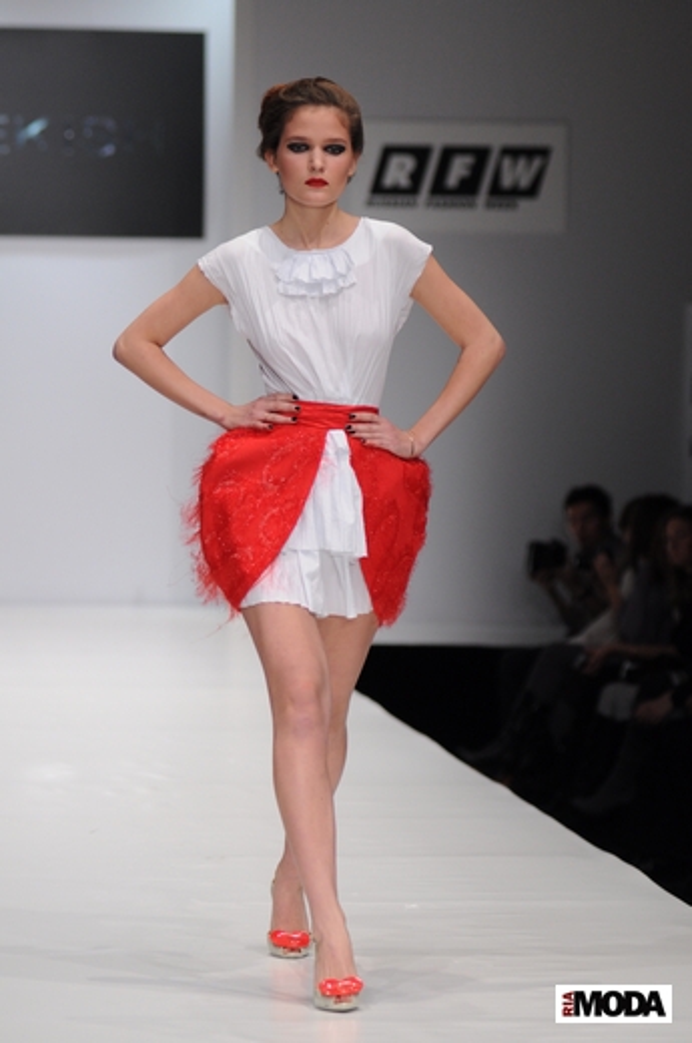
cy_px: 522
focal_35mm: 168
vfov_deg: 12.2
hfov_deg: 8.1
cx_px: 346
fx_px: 4860
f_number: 3.2
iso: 800
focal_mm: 112
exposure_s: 1/320
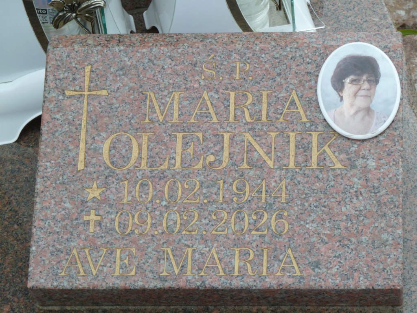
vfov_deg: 9.4
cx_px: 208
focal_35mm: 158
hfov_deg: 12.5
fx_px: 1903
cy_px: 156
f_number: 4.5
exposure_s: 1/500
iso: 125
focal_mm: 25.9
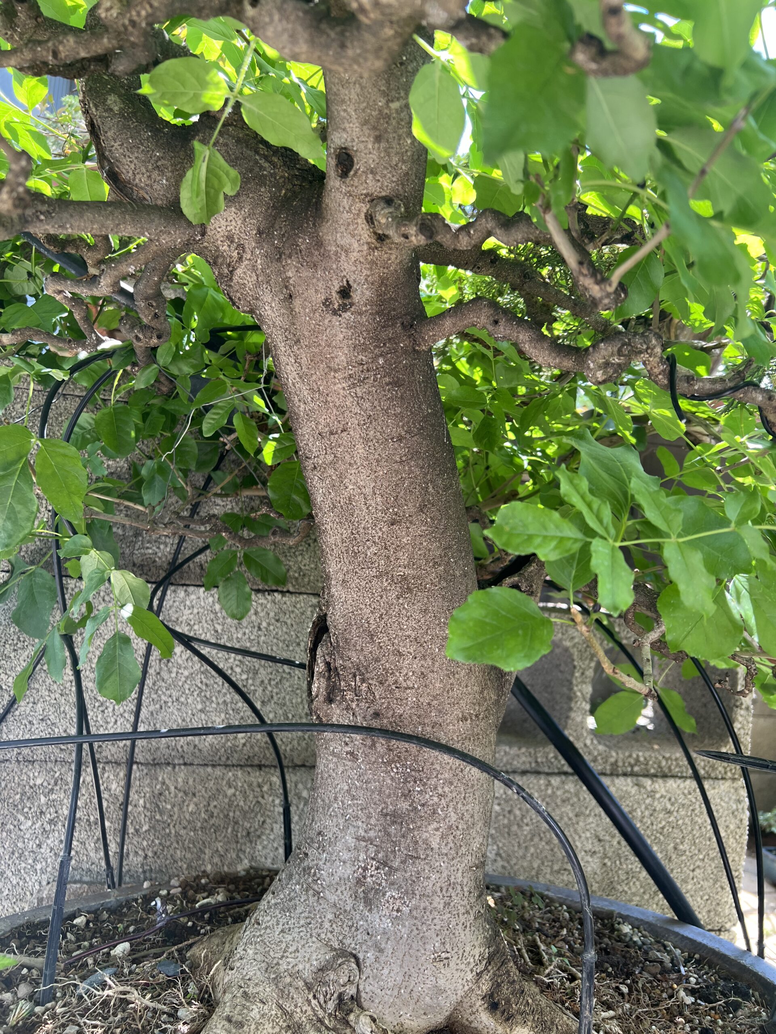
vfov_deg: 67.3
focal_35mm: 26
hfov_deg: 53.1
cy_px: 517
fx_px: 777
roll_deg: -3.2
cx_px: 388
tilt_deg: +3.4
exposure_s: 1/157
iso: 40
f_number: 1.5
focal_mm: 5.7
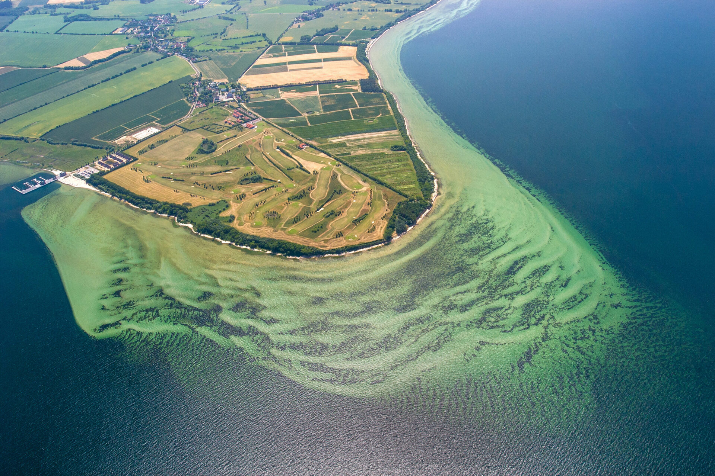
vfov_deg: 40.0
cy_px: 238
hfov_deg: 57.2
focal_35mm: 33
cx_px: 358
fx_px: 655
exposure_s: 1/180
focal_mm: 22
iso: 200
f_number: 7.1
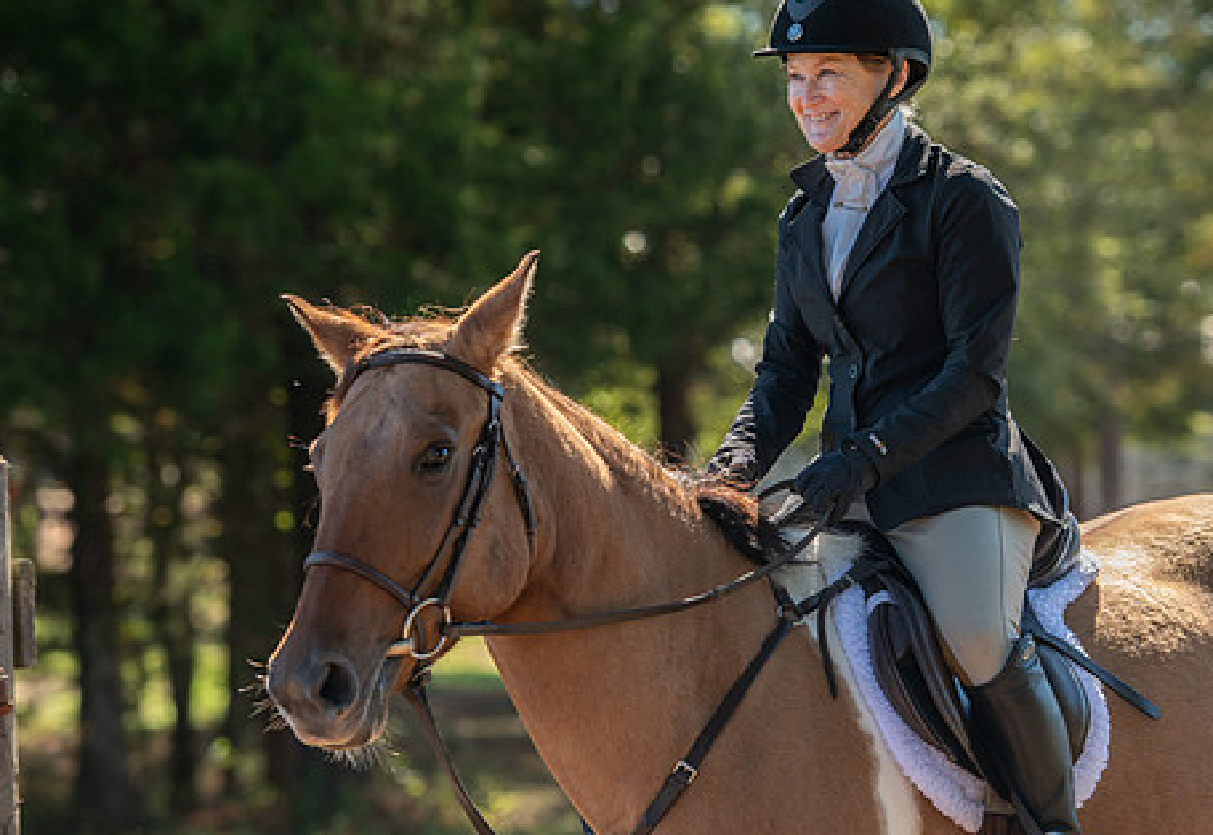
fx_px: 5582
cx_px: 640
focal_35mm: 164
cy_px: 440
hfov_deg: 12.4
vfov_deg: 8.6
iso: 200
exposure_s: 1/320
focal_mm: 125
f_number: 4
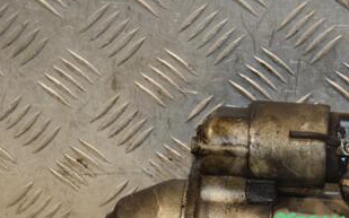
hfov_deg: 10.7
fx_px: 1864
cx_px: 273
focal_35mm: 196
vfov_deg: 6.7
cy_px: 194
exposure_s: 1/160
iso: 800
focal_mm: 66
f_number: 5.3
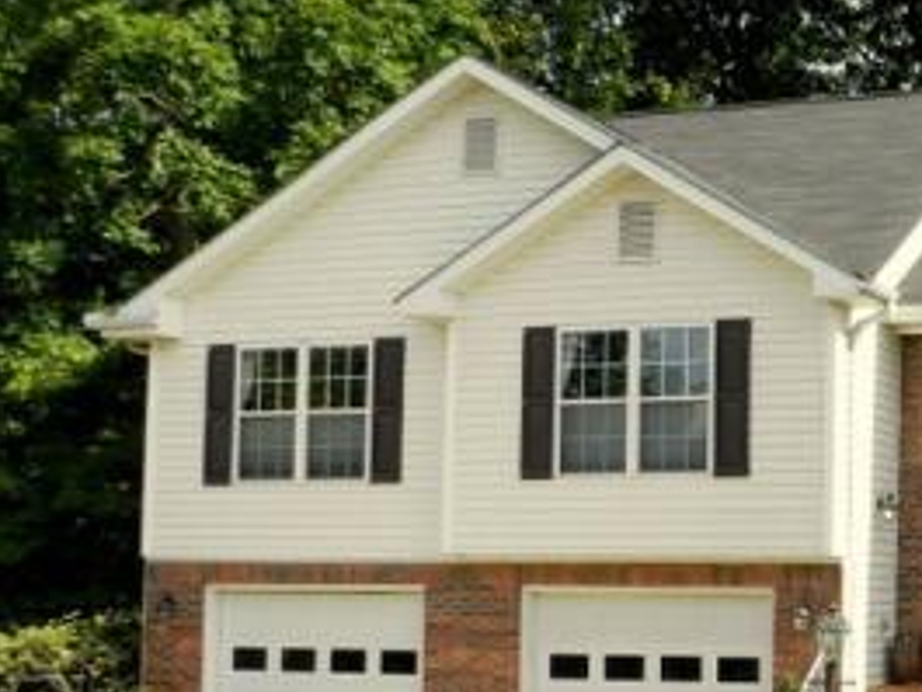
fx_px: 1865
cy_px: 469
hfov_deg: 26.5
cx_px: 891
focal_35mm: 70
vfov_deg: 20.9
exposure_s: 1/640
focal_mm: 5.6
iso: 160
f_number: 3.7
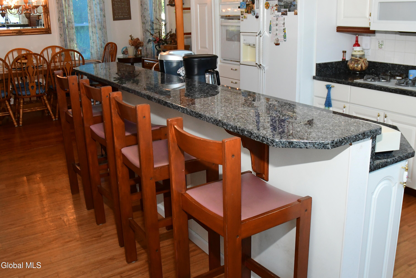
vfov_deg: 36.9
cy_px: 139
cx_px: 208
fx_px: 416
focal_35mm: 36
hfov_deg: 53.1
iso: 2000
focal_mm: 18
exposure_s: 1/160
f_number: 5
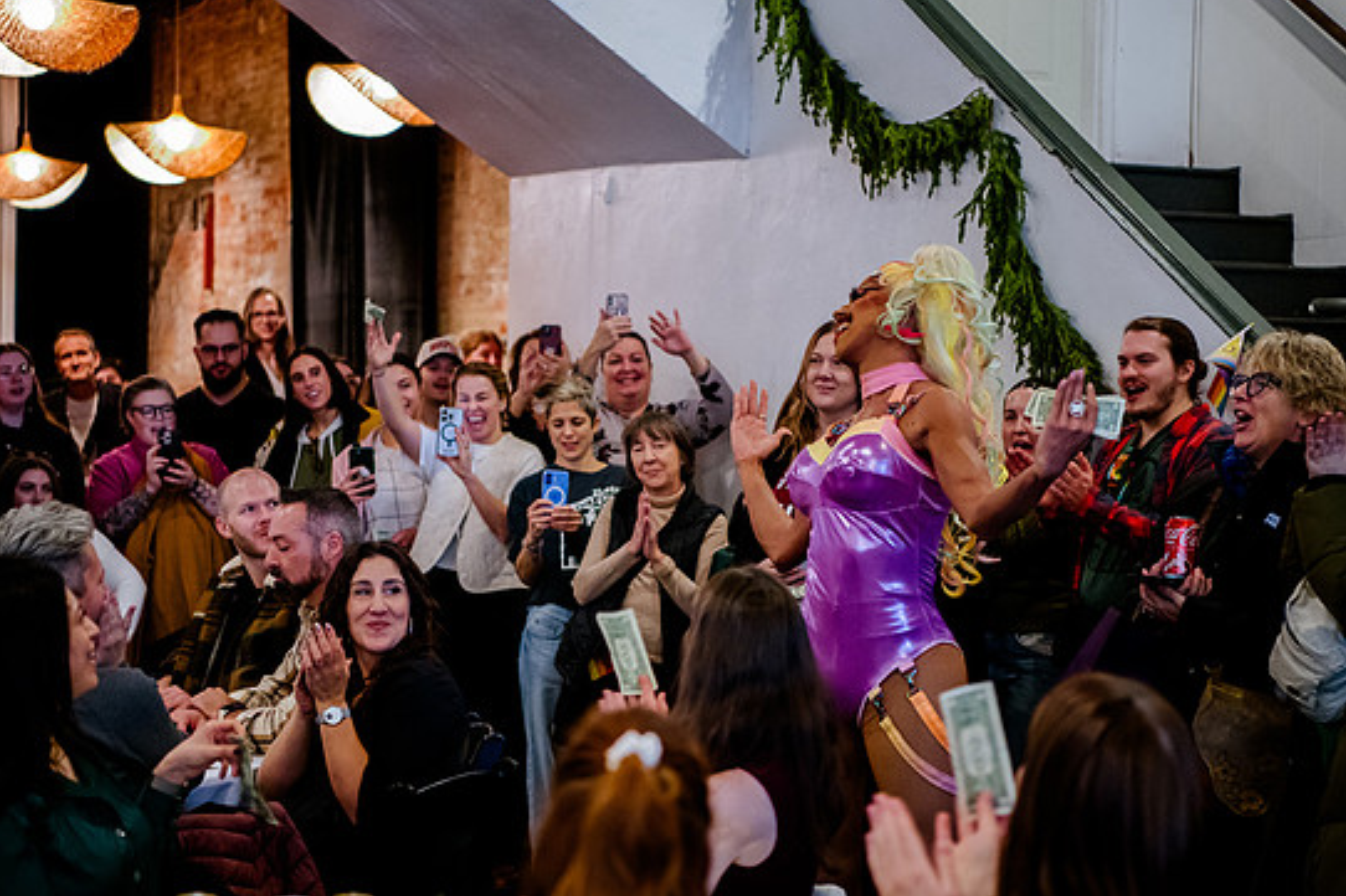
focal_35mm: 80
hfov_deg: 25.4
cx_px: 628
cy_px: 441
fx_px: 2990
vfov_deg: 17.1
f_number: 2.8
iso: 6400
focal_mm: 70
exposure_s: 1/80
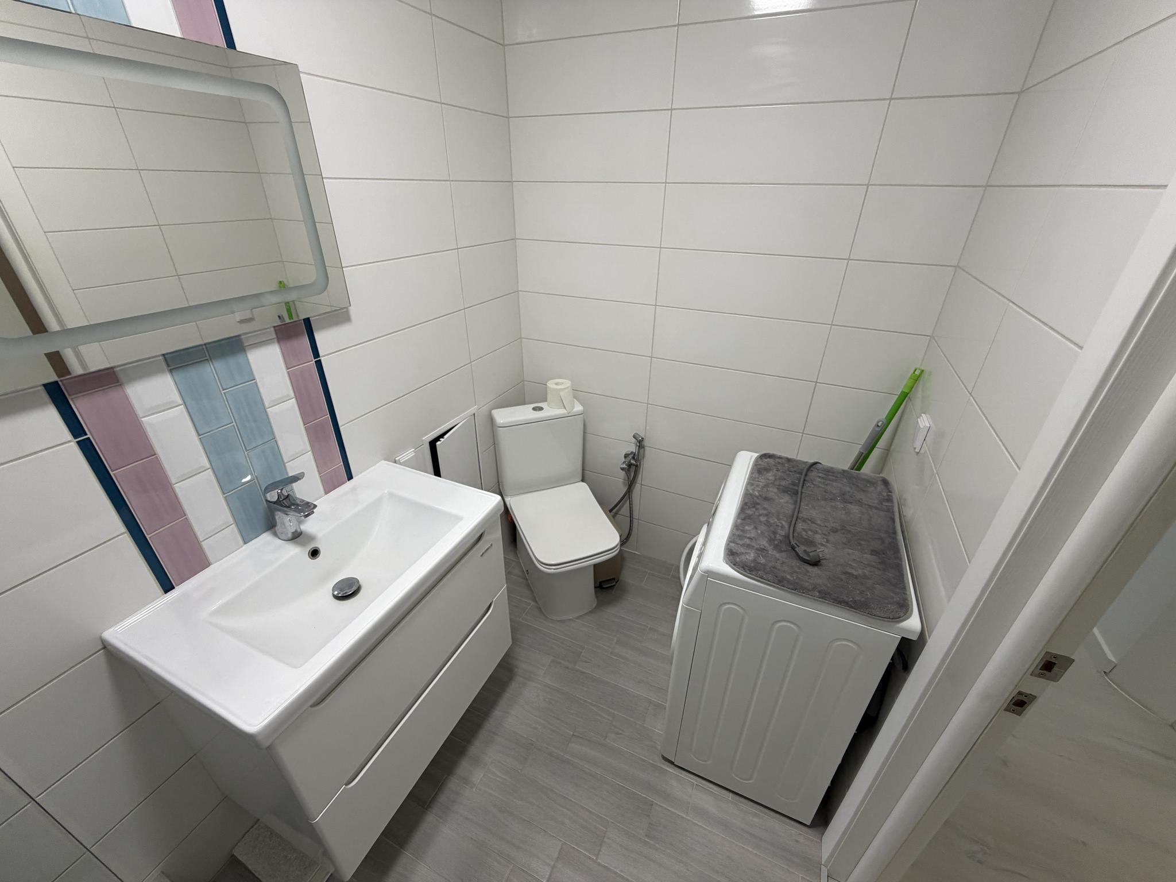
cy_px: 441
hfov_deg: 102.1
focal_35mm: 14
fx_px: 476
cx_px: 588
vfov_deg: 85.7
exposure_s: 1/100
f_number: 2.2
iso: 160
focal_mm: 2.22
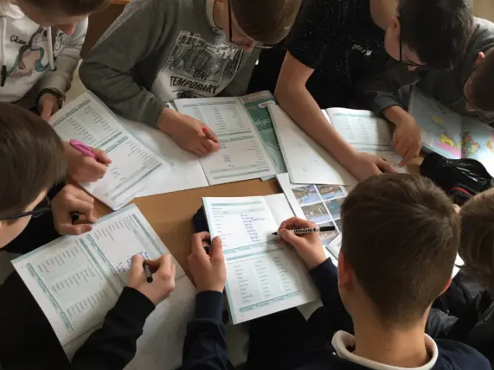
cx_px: 259
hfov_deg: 47.9
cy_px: 172
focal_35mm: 39
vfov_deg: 36.8
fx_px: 556
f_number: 2.2
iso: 64
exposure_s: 1/33
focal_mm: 4.15
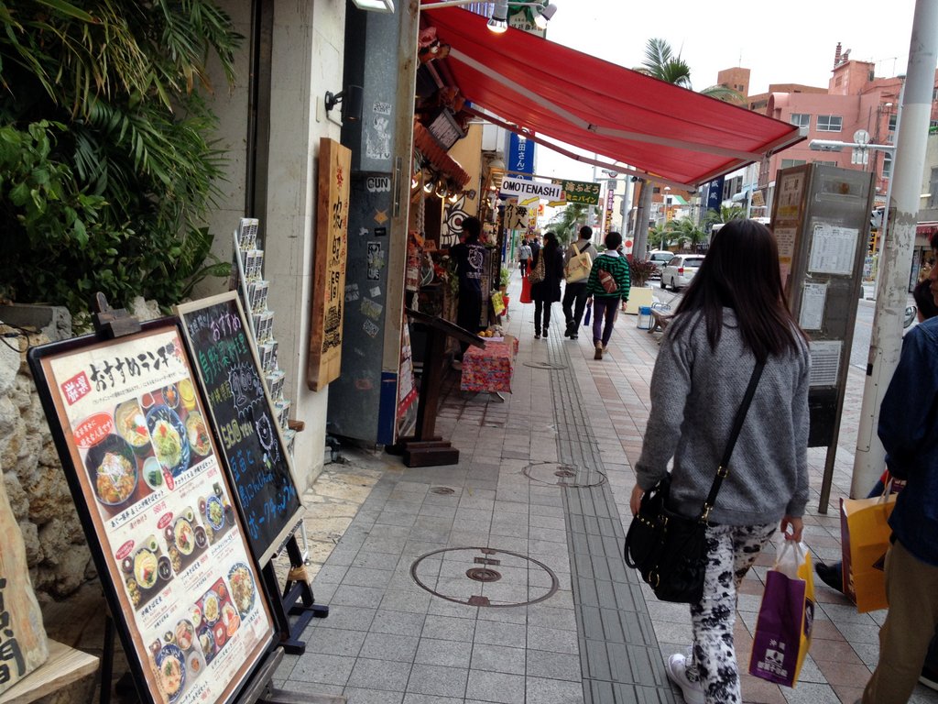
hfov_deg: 52.6
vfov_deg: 40.7
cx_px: 469
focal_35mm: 35
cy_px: 352
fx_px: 948
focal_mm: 4.28
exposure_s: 1/185
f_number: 2.4
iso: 50
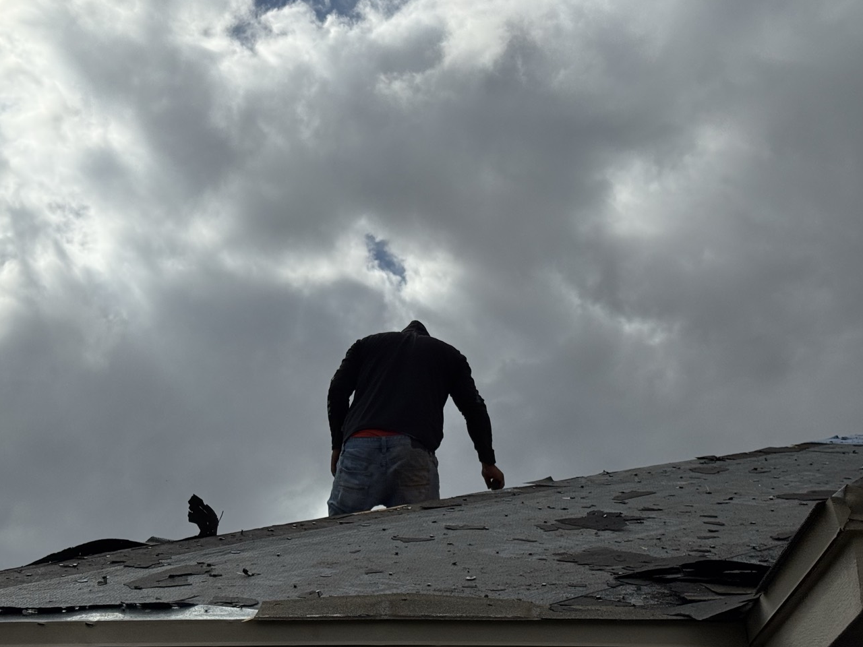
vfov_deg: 24.4
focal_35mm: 60
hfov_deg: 32.1
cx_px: 365
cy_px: 328
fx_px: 1496
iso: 50
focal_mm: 6.76
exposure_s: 1/20000
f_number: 1.78
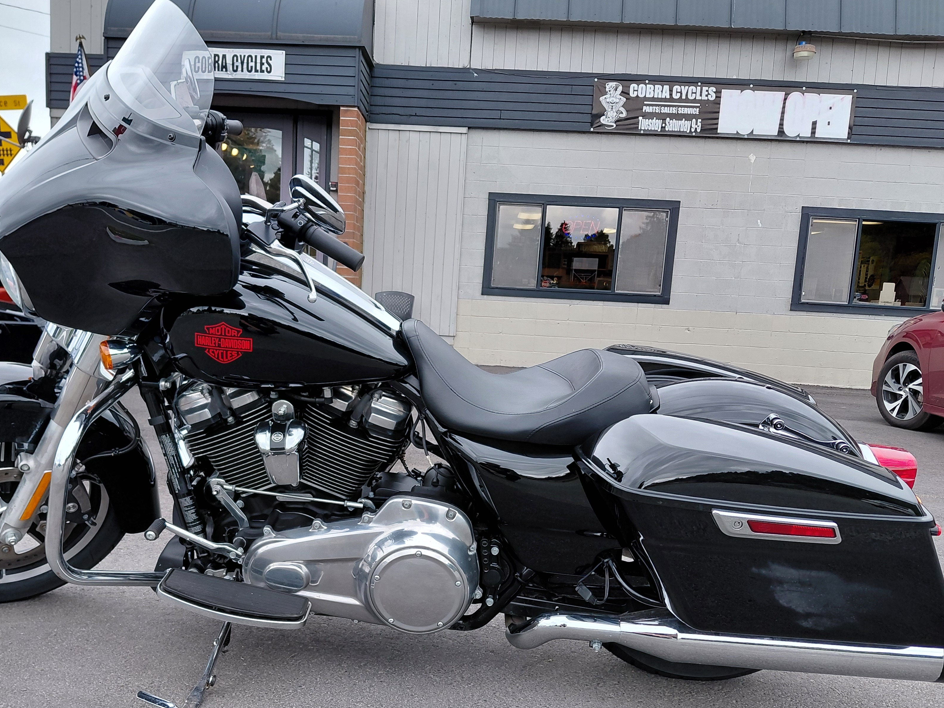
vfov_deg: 43.8
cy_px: 440
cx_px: 435
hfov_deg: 56.7
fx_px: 873
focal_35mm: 32
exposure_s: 1/400
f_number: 1.8
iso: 50
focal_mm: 4.69
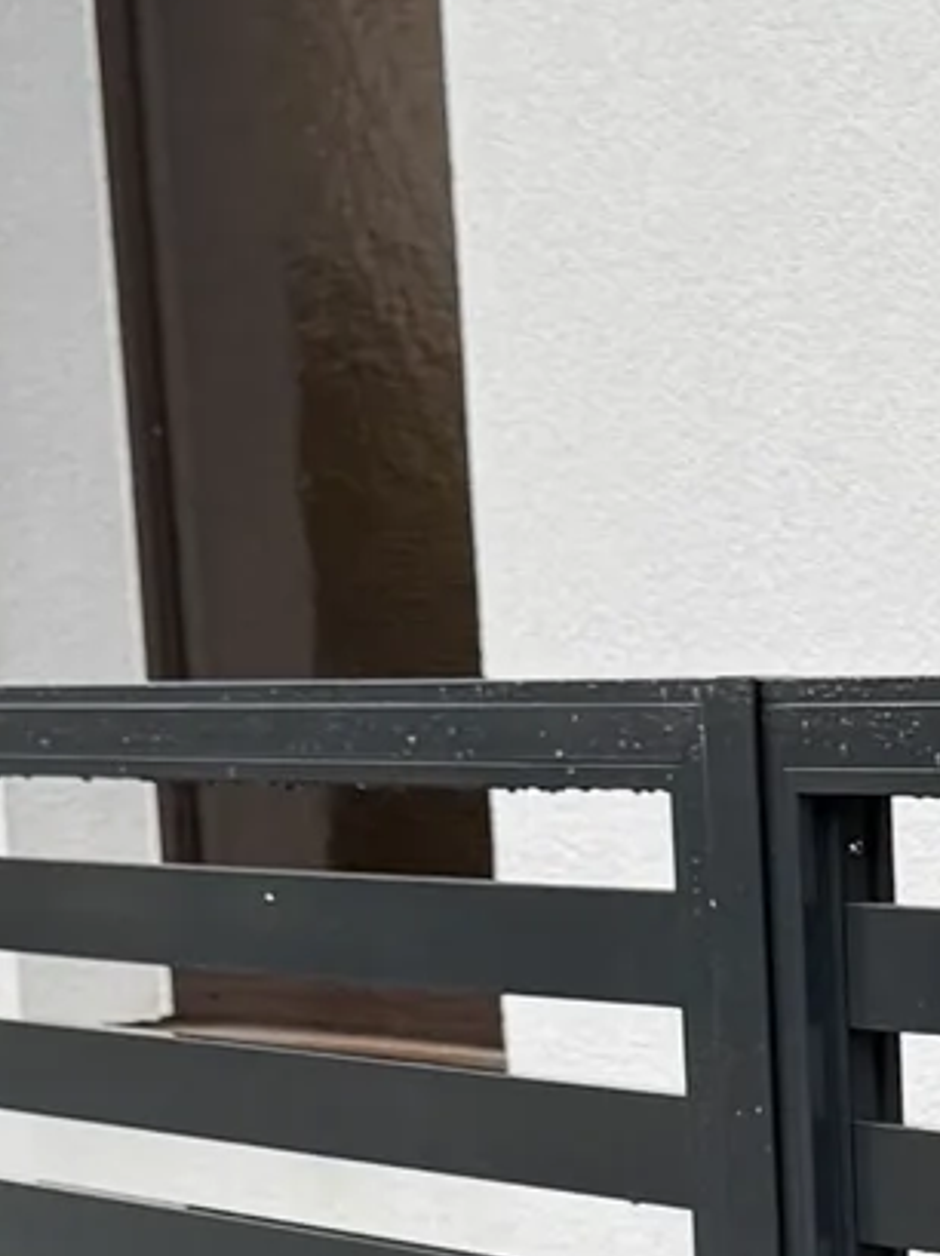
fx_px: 5113
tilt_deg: -12.5
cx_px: 1349
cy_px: 1867
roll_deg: +0.9
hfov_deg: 10.2
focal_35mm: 141
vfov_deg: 13.2
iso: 125
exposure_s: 1/121
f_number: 1.78
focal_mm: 6.76
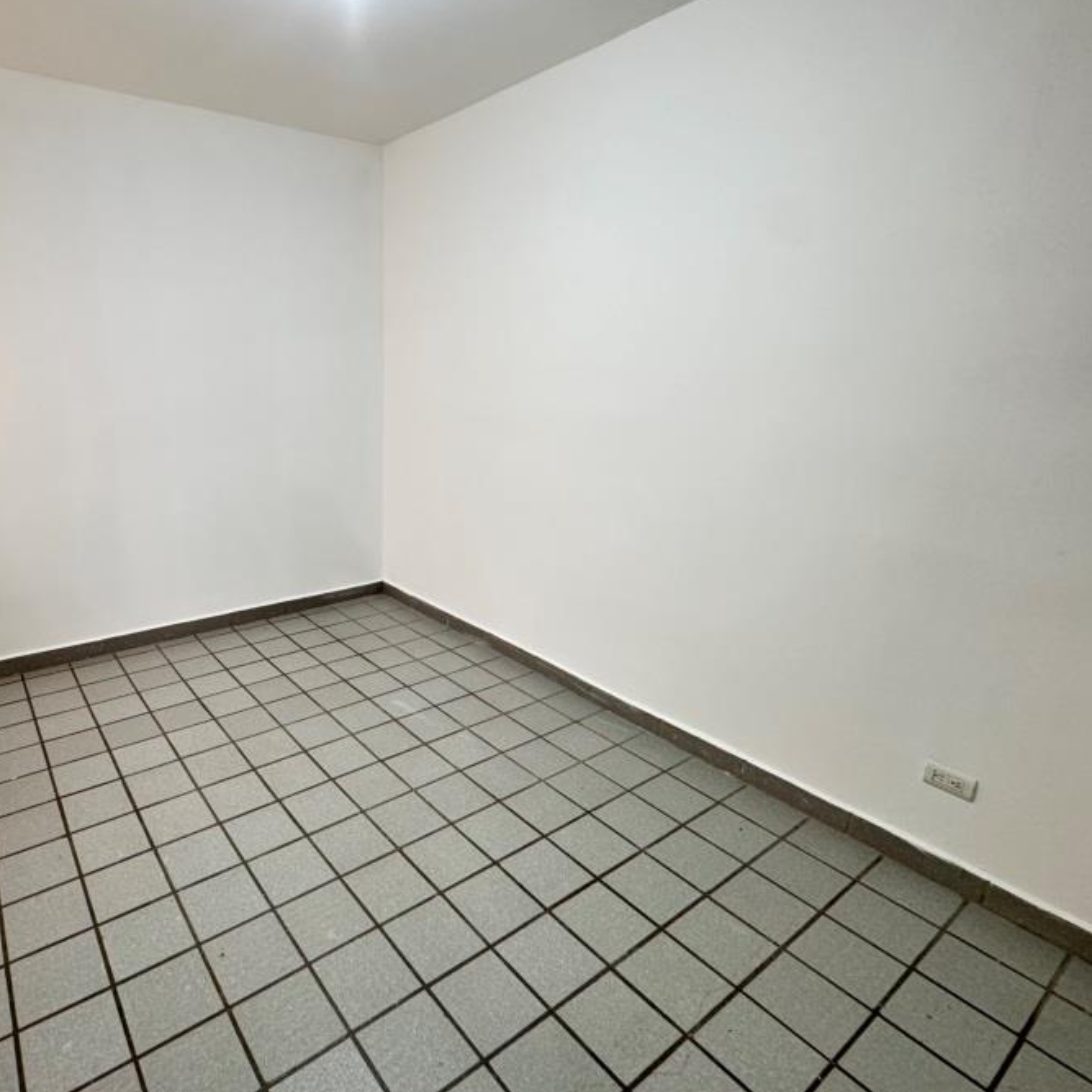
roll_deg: +0.1
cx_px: 386
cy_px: 527
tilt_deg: -14.6
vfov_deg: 77.7
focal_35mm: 19
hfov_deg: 75.8
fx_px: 678
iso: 500
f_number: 2.2
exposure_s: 1/60
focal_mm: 2.22
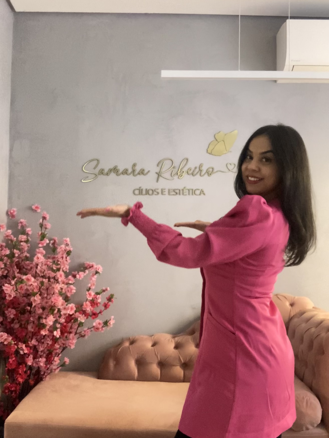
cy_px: 219
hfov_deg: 44.2
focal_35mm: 32
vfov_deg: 56.8
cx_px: 164
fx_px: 405
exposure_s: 1/34
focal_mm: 2.87
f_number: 2.2
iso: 200
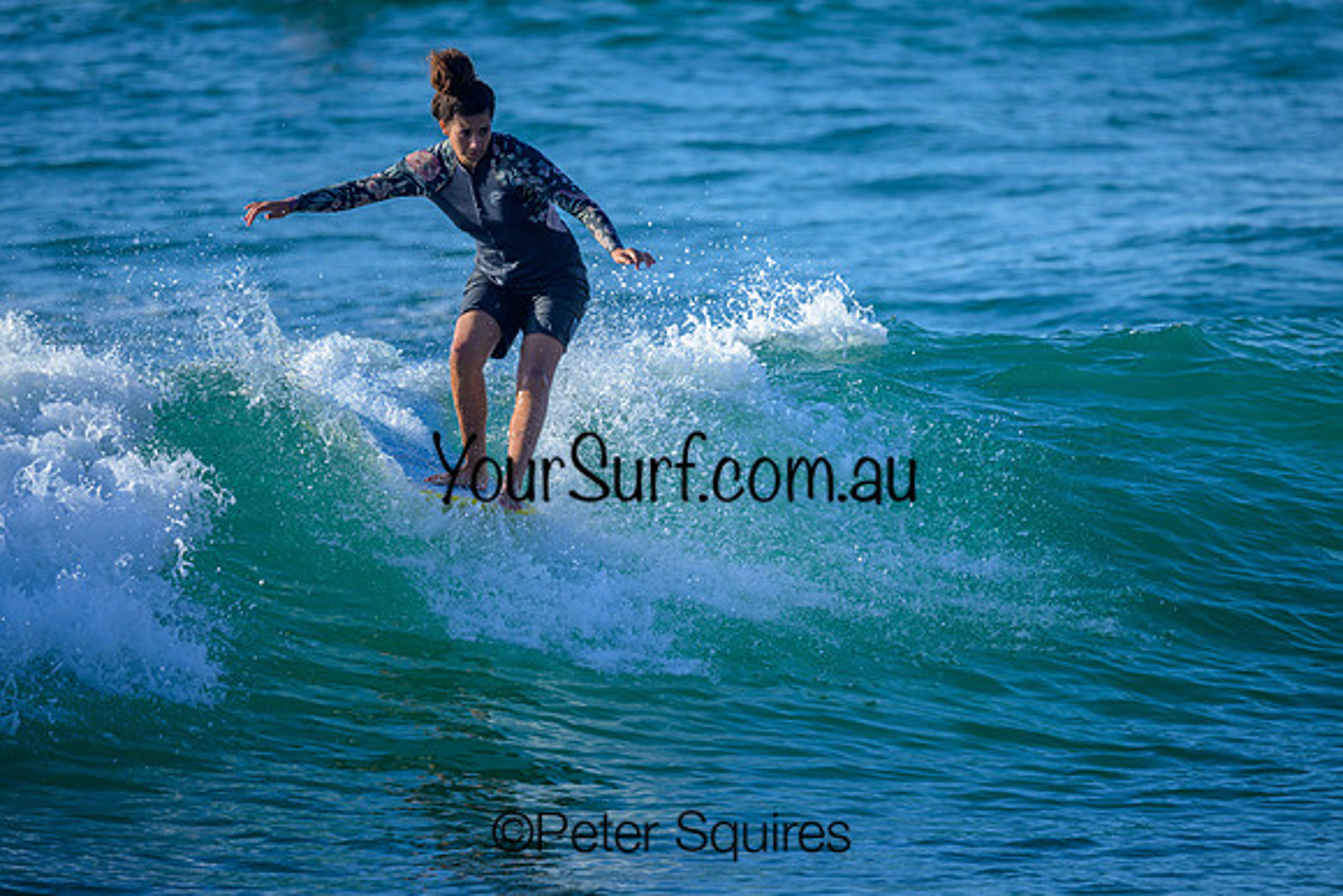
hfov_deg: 2.6
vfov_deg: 1.7
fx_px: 29850
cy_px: 448
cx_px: 672
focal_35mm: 800
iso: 640
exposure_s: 1/2000
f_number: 6.3
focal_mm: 800
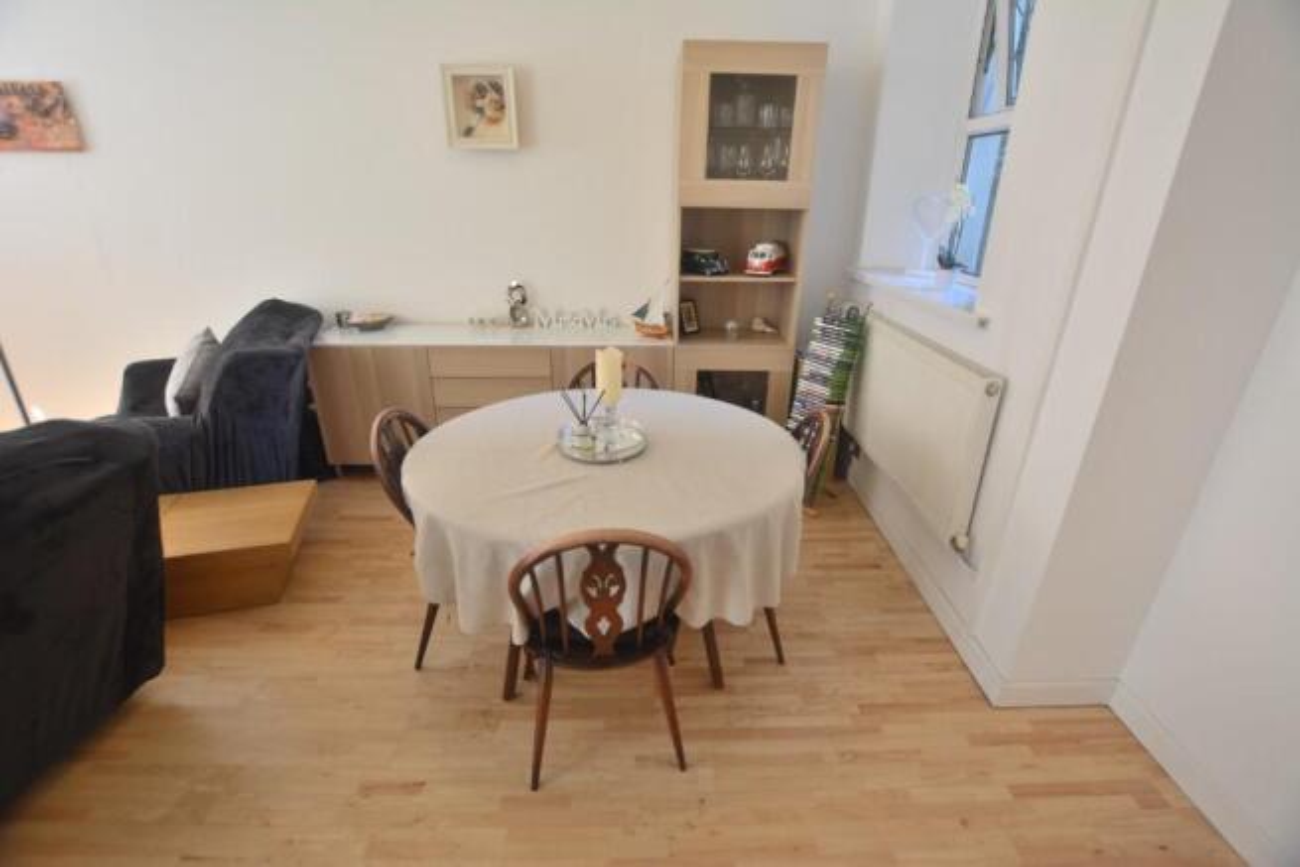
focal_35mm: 15
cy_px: 434
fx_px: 542
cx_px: 650
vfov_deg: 77.4
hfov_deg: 100.4
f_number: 4.5
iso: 400
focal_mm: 10
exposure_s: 1/80
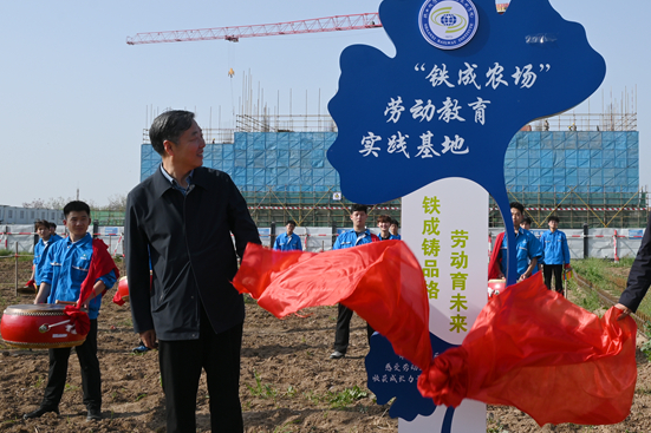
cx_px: 434
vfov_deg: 29.3
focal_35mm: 46
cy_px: 181
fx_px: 827
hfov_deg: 42.4
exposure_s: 1/200
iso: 100
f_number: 10
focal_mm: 21
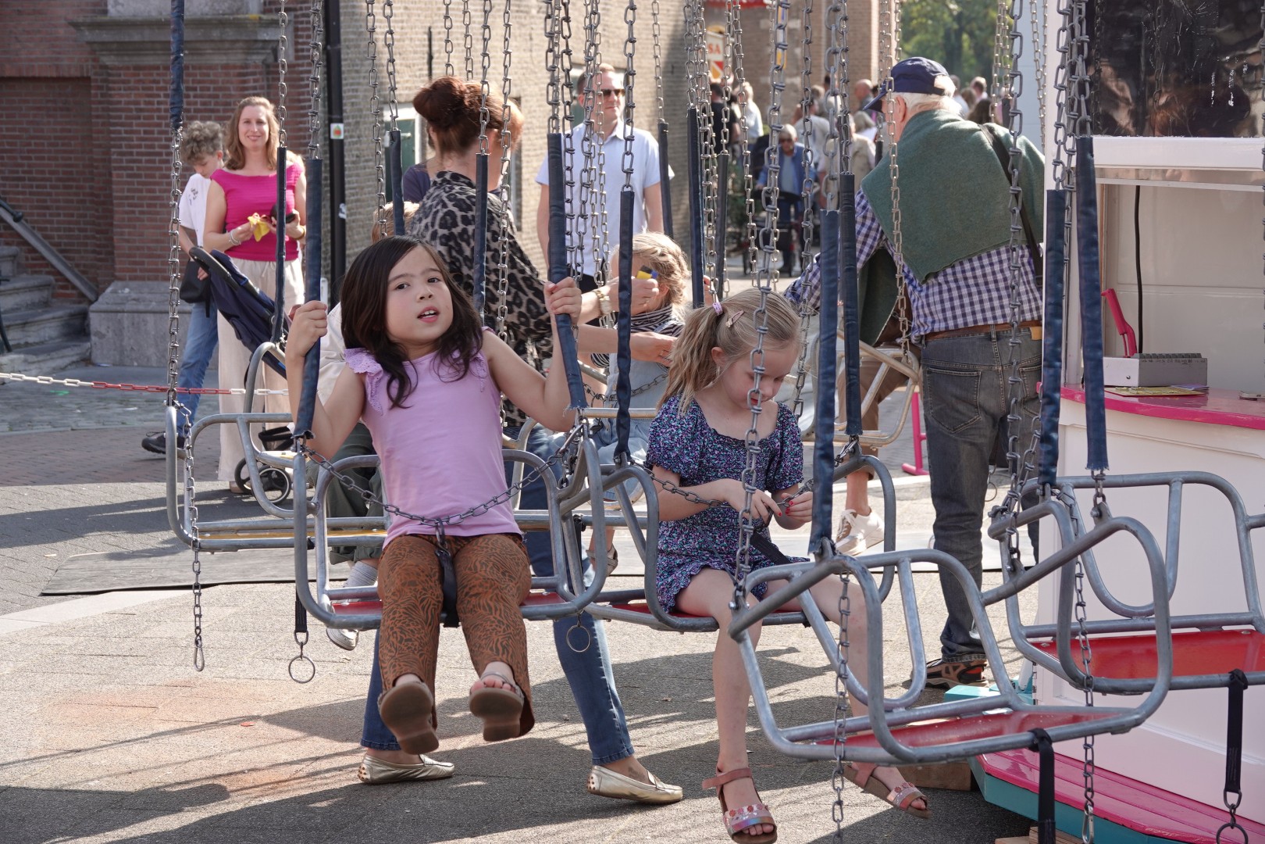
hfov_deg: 23.1
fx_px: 3092
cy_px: 422
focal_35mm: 88
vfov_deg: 15.5
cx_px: 632
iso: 100
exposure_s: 1/200
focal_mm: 32.39
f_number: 3.5
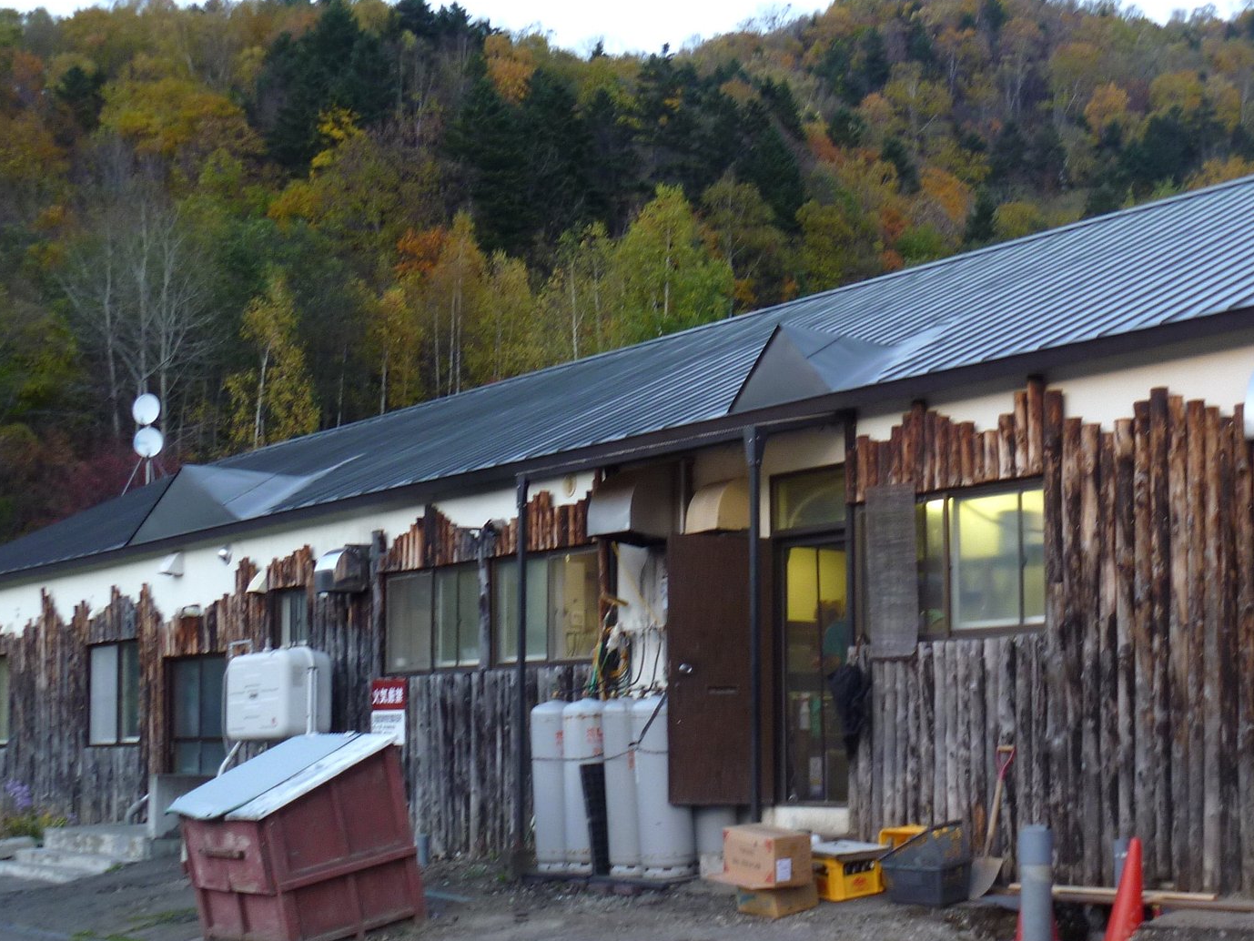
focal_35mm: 52
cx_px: 824
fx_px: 1884
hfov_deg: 36.5
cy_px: 643
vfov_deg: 27.8
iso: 100
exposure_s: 1/8
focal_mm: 6.3
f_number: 3.5
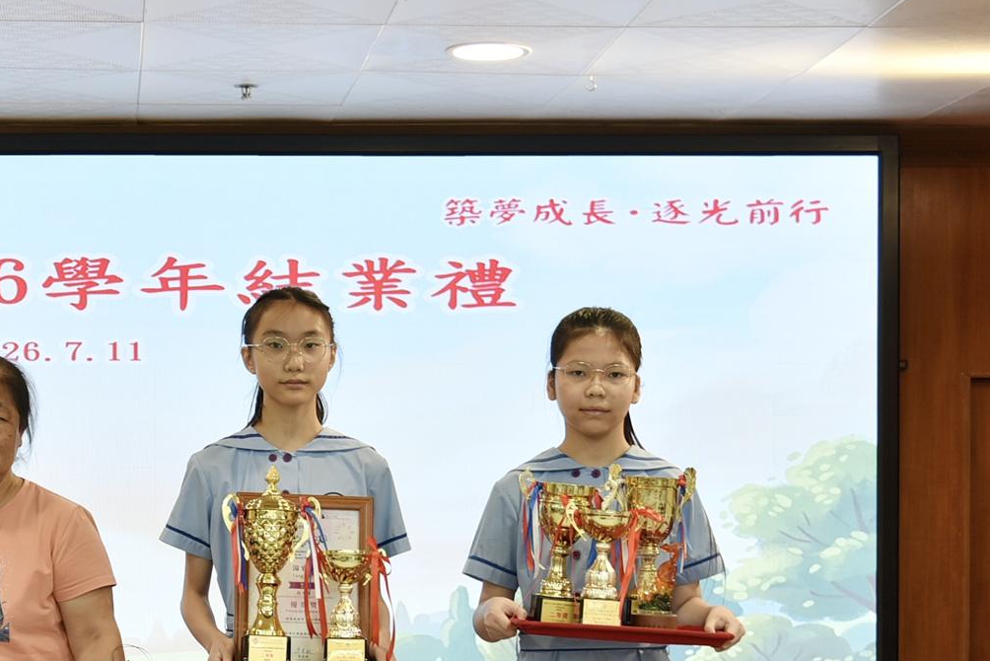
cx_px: 108
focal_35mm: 88
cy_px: 623
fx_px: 2421
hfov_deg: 22.6
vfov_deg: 15.3
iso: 400
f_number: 4.8
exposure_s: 1/90
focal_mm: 46
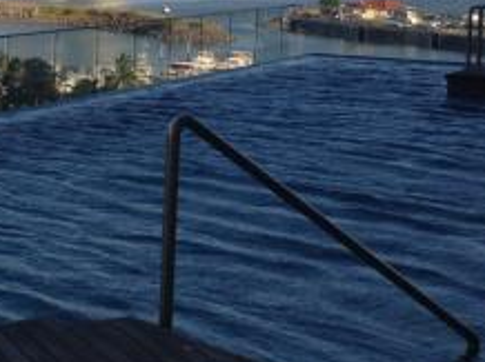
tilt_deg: -3.1
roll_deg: -1.1
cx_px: -158
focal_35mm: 97
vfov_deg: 15.0
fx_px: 1358
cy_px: 36
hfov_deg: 18.7
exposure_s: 1/1085
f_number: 2.4
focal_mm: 4.12
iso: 50
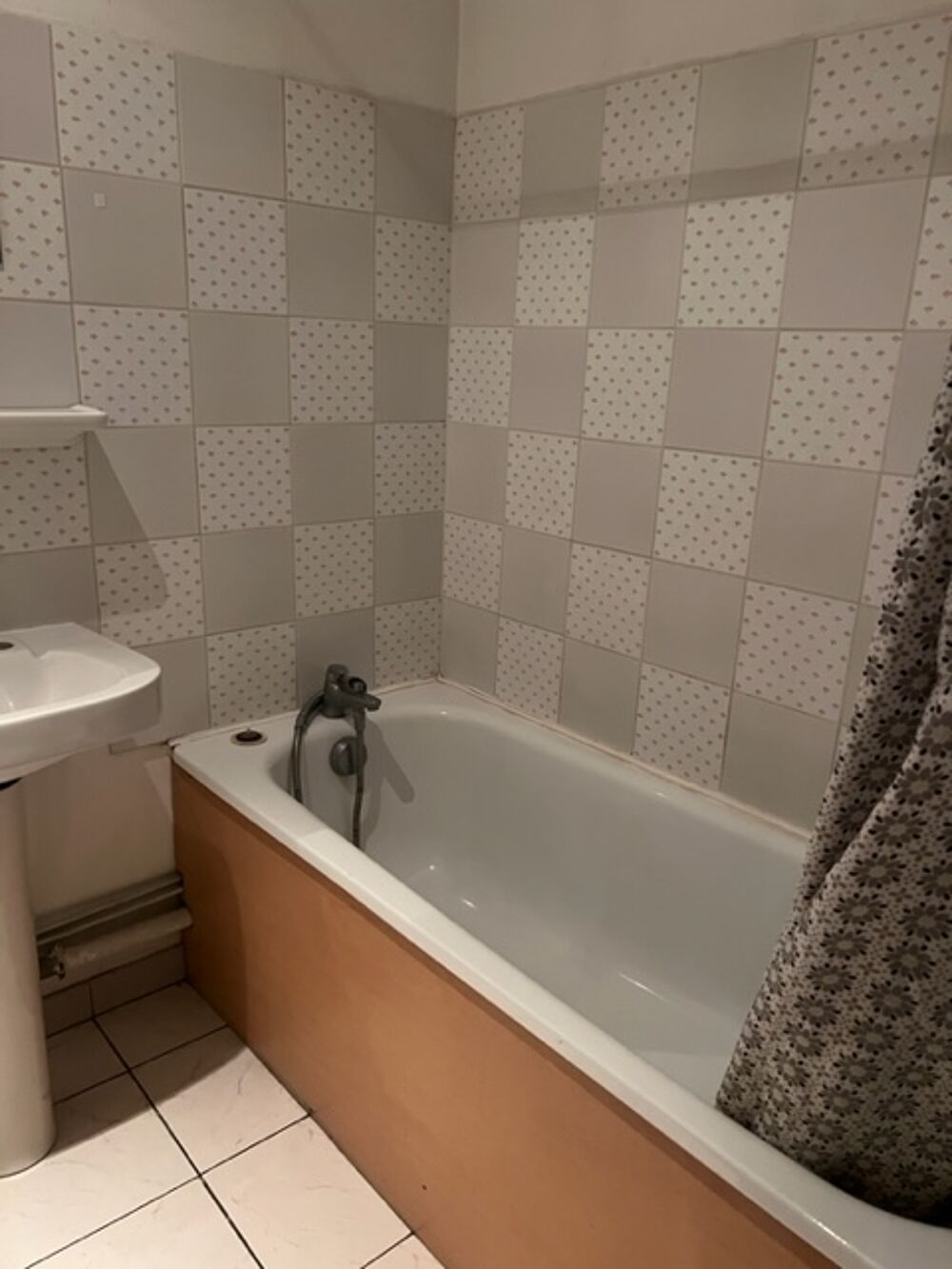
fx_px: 953
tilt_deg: -16.7
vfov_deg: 67.3
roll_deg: -2.3
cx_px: 476
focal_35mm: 26
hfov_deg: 53.1
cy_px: 634
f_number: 1.5
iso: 500
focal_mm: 5.7
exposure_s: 1/33
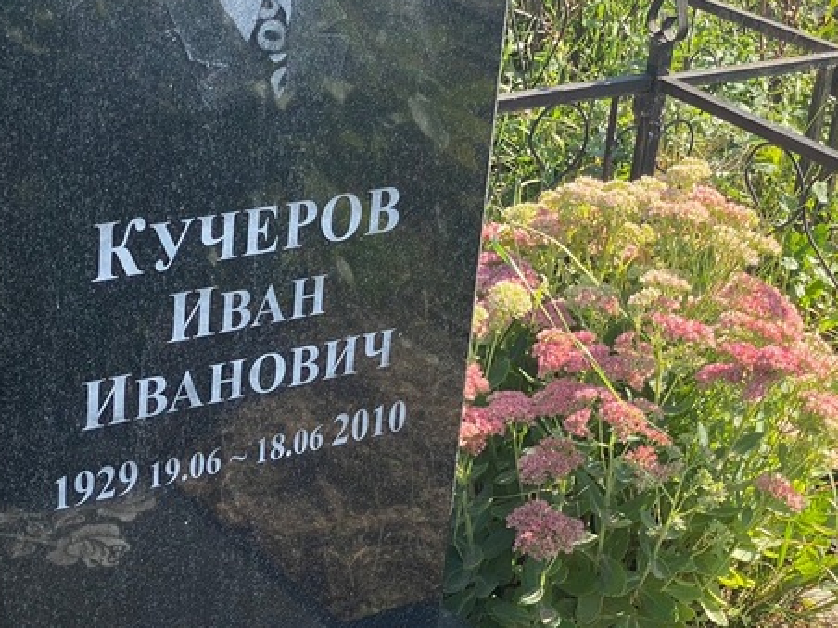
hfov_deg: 21.3
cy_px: 439
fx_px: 2227
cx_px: 363
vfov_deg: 16.0
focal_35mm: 92
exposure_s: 1/403
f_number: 2
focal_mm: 6
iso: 20
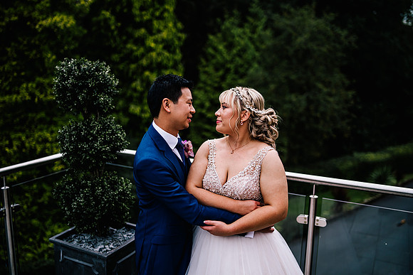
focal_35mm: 35
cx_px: 206
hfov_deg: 54.4
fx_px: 402
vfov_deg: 37.9
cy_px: 138
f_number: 1.4
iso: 100
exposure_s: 1/250
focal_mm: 35
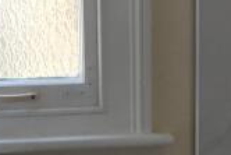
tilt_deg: -19.3
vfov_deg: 7.1
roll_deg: -0.8
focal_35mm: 186
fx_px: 1195
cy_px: 323
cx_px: 203
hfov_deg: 11.0
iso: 32
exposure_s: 1/100
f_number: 2.2
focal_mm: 4.15
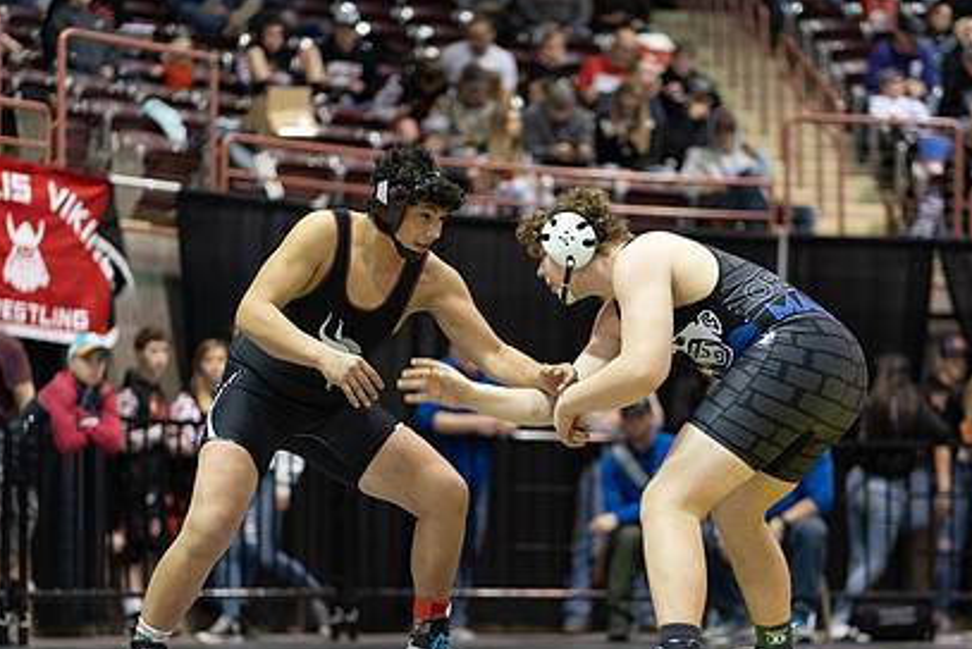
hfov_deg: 16.9
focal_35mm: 121
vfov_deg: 11.3
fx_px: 3269
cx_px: 578
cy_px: 438
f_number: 1.8
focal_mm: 85
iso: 2500
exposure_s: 1/500
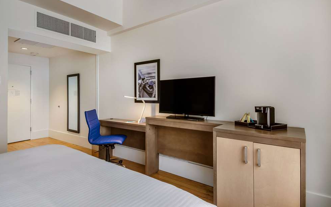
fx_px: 171
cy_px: 97
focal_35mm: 19
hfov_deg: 88.0
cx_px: 165
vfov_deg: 62.2
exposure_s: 1/3
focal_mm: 12
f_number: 11
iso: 400
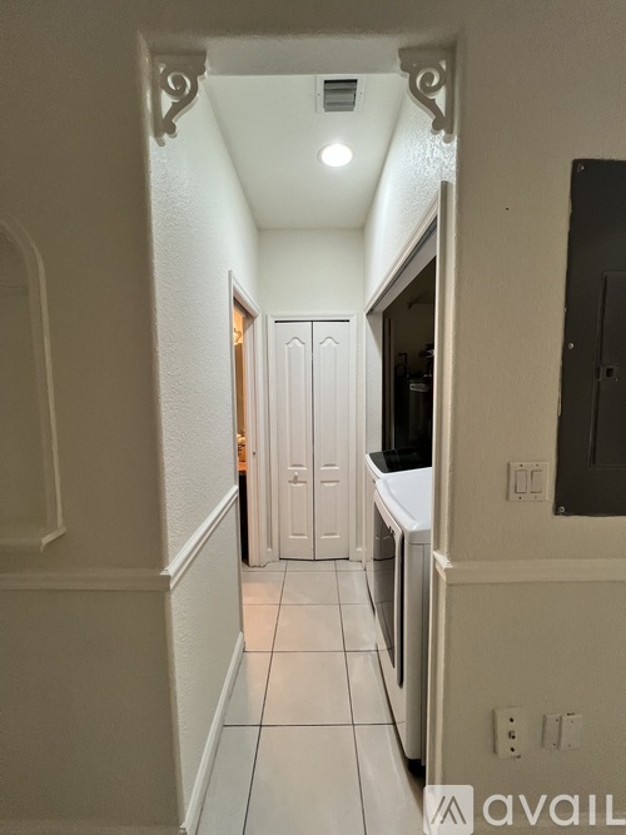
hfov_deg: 89.9
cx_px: 313
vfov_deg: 106.2
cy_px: 418
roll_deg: +0.3
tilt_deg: -5.5
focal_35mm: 13
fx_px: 314
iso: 200
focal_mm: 1.57
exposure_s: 1/60
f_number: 1.8
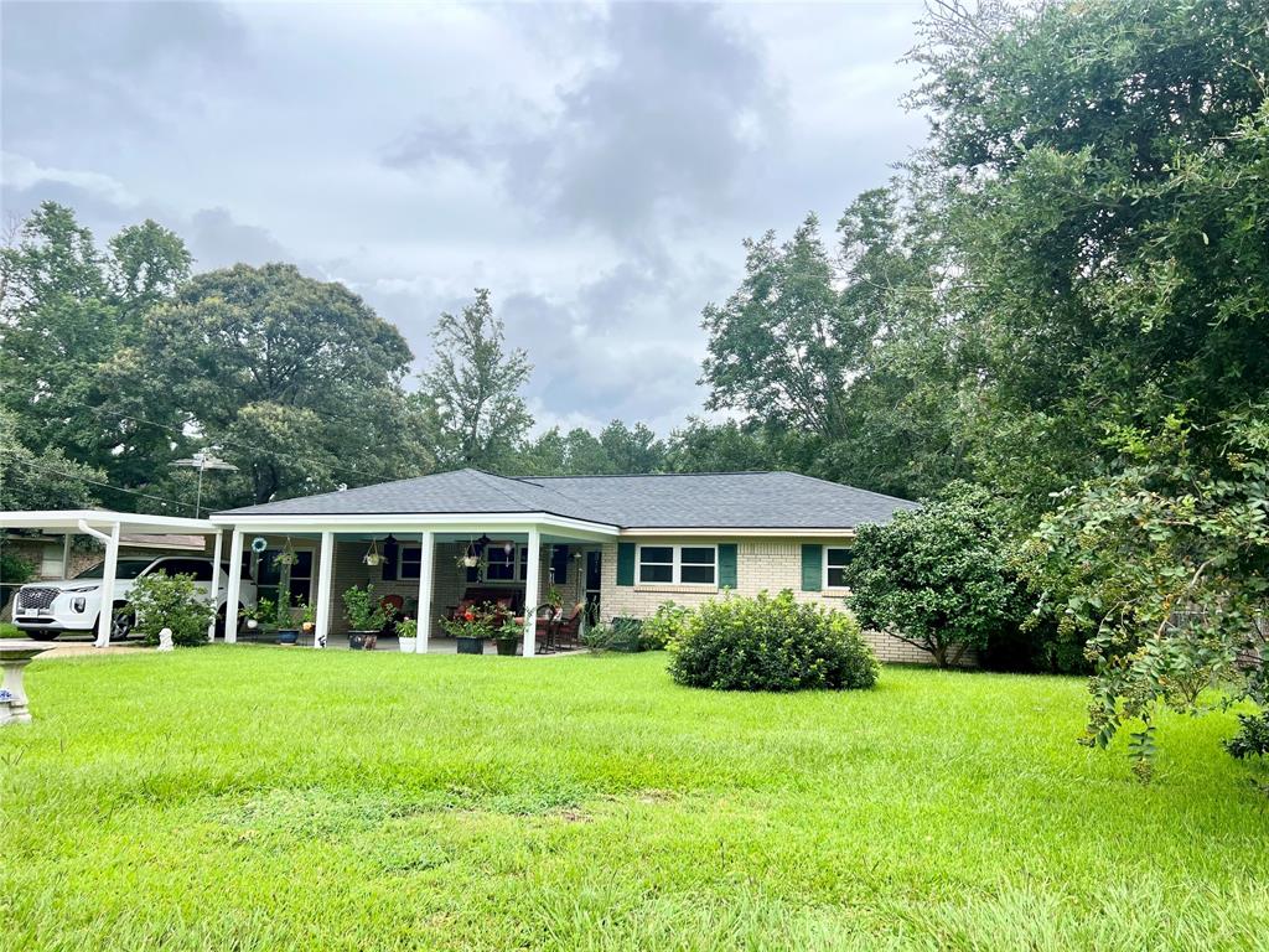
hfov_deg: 67.3
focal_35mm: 26
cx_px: 634
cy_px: 476
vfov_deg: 53.1
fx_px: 953
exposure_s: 1/840
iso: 50
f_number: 1.5
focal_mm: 5.7
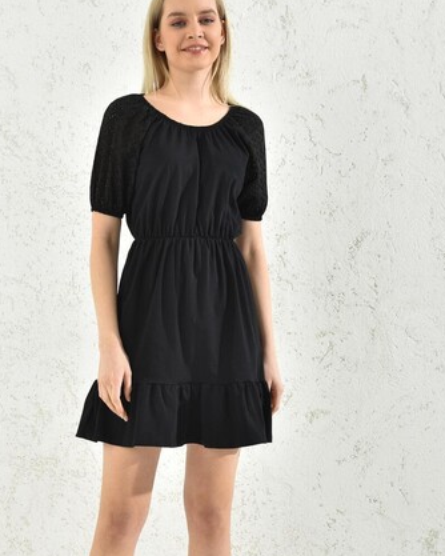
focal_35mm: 81
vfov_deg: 23.5
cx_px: 179
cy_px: 345
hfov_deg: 18.9
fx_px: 1333
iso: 100
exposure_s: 1/160
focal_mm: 48
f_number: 7.1
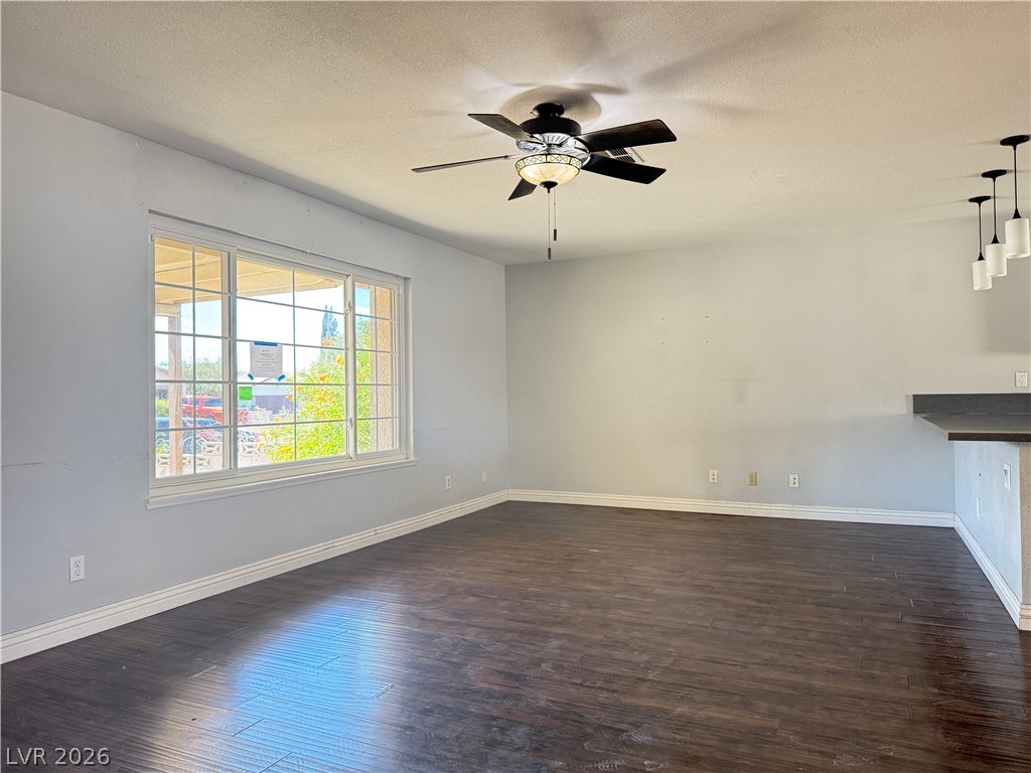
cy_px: 386
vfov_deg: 56.8
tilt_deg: +0.9
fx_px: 715
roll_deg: +0.5
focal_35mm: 24
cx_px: 516
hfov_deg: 71.6
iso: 250
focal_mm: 6.76
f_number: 1.78
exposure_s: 1/120
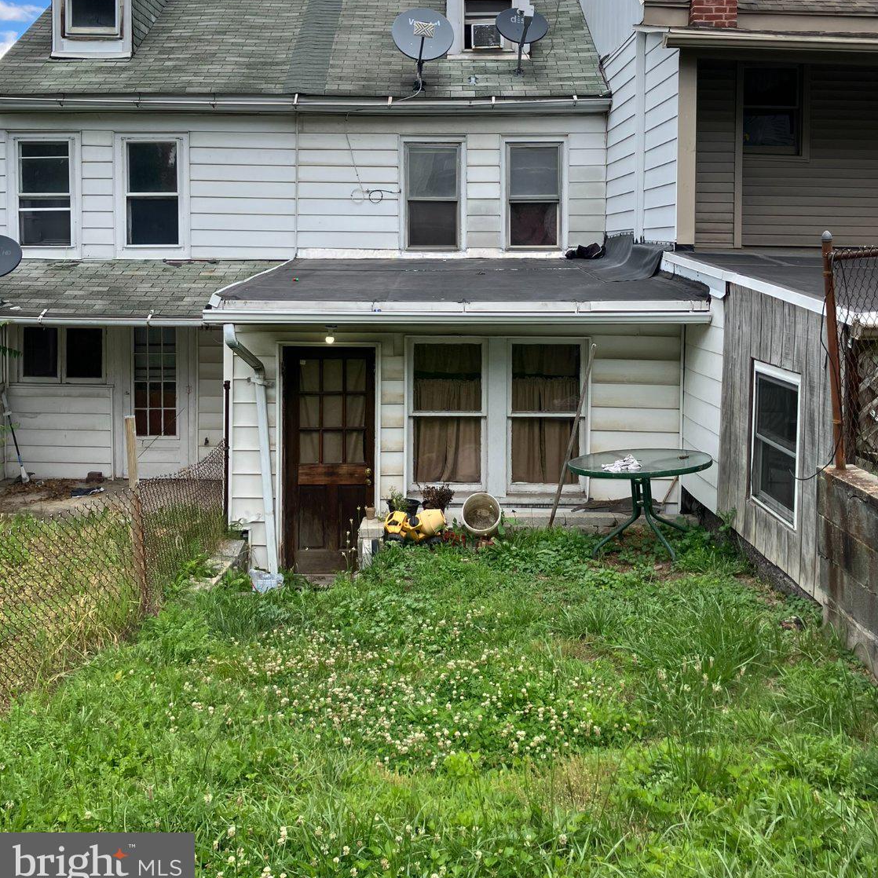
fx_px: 976
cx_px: 451
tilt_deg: -1.3
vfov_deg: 47.7
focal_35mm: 34
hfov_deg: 48.4
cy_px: 294
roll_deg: -0.5
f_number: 1.8
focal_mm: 3.99
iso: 32
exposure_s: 1/783
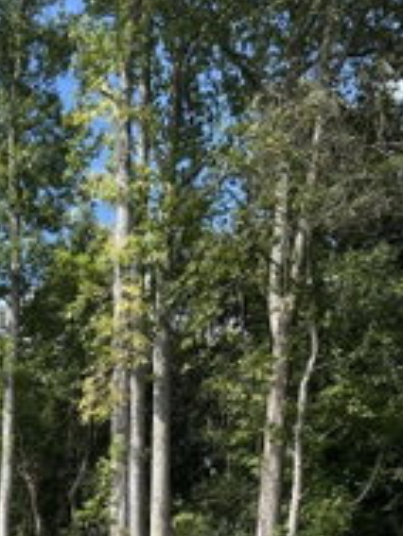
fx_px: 946
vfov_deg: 29.2
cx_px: -14
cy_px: 559
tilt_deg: +6.9
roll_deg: -3.7
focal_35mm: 61
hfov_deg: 22.9
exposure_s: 1/1562
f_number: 1.78
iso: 80
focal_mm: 6.86
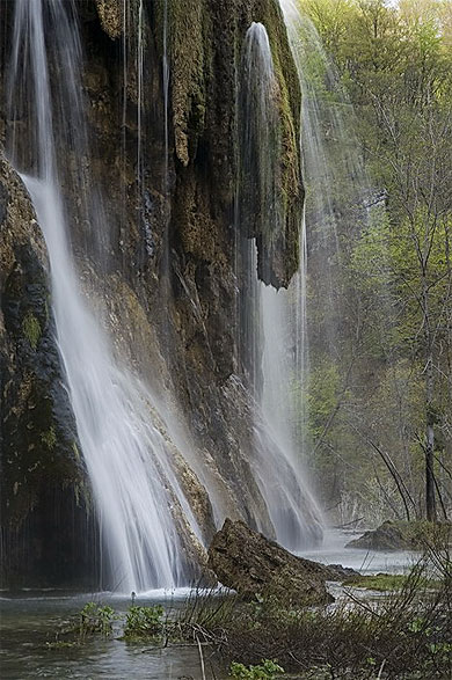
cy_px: 340
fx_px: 1699
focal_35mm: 90
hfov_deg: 15.2
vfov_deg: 22.6
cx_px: 226
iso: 100
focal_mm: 60
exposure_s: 1/8
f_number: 16
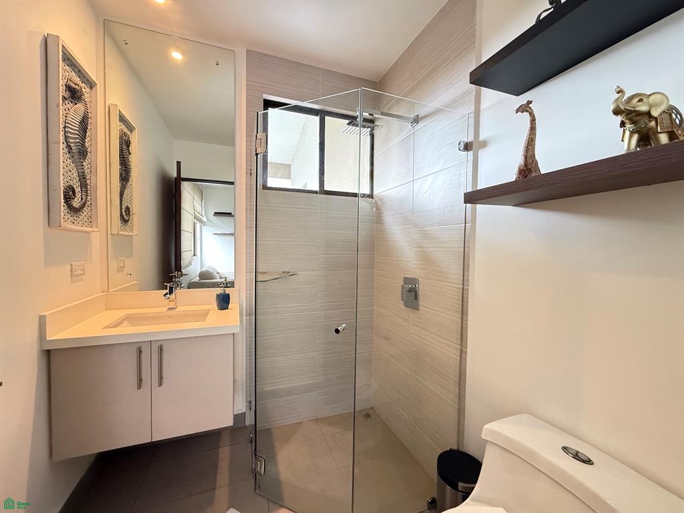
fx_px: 277
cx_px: 342
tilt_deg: -2.1
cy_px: 256
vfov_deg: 85.7
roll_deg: -0.5
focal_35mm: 14
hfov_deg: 102.1
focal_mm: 2.22
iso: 640
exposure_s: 1/60
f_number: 2.2
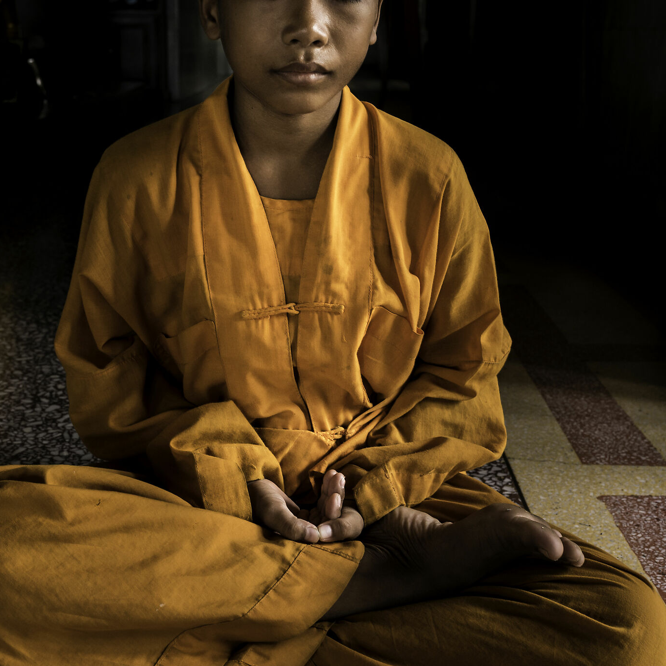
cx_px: 286
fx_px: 1132
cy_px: 279
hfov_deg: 32.7
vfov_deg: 32.7
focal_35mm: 52
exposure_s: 1/40
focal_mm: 35
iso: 1100
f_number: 8
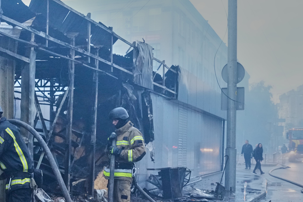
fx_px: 471
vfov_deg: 24.0
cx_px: 53
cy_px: 142
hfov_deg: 34.4
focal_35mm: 56
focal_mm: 24
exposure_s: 1/320
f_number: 5
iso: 4000
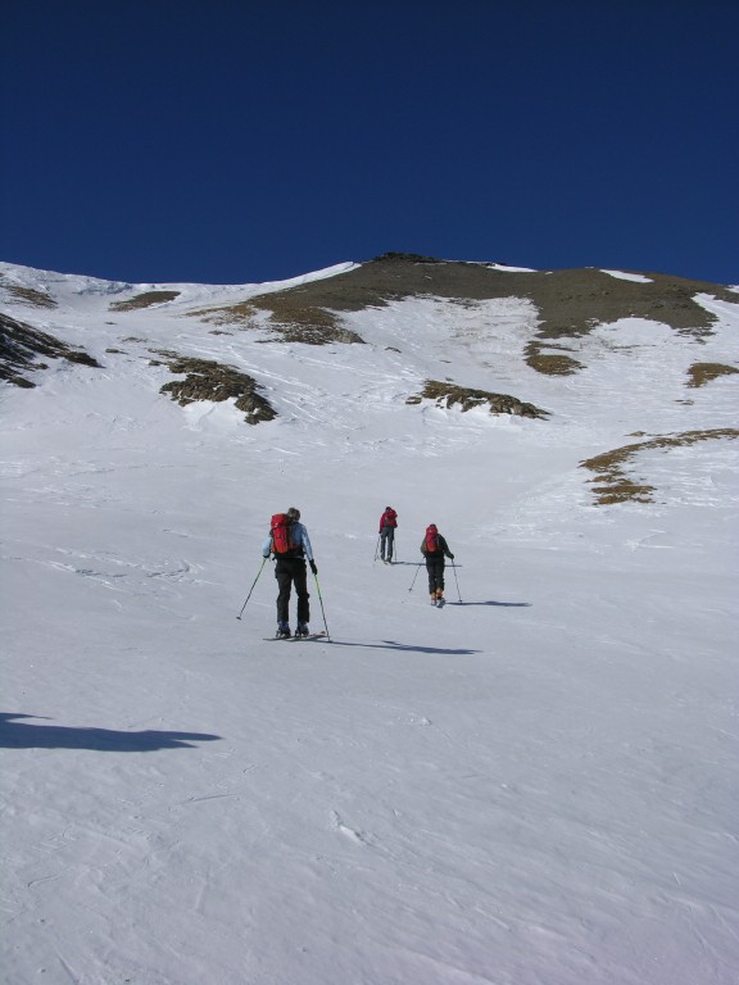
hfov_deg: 40.7
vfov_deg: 52.6
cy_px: 492
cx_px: 370
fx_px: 996
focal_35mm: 35
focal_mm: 8.9
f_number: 8
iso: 50
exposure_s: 1/435
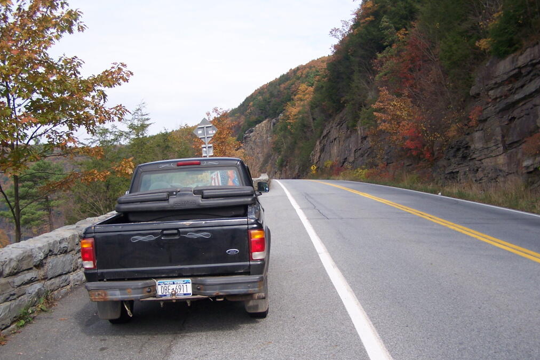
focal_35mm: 40
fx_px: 600
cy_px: 196
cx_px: 269
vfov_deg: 33.4
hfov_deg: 48.5
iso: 80
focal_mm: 6.3
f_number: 2.8
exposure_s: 1/640
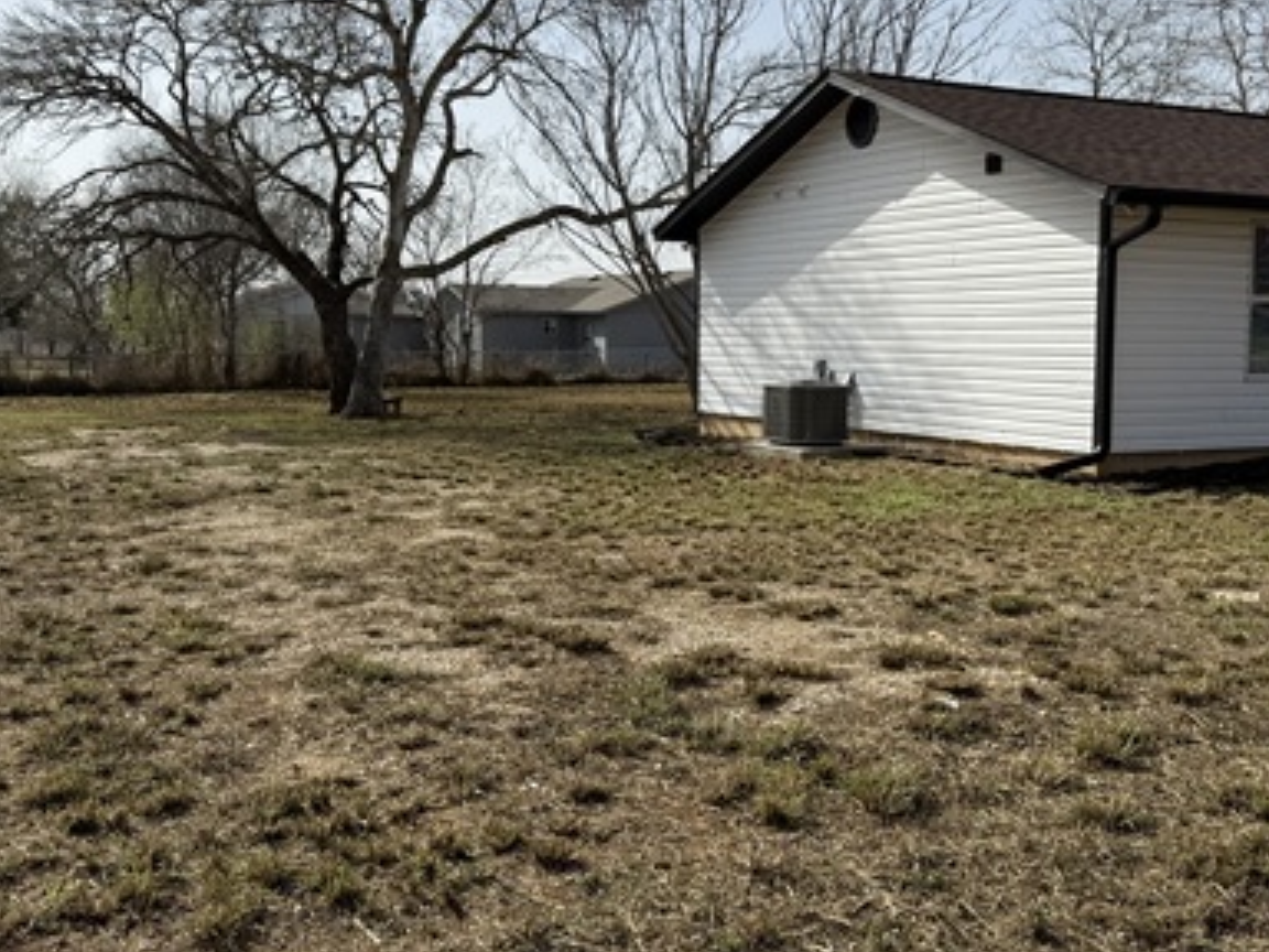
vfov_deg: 35.9
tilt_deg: -3.6
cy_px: 430
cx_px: 681
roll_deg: -0.5
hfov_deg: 46.8
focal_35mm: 40
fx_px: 1466
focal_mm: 6.76
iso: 80
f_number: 1.78
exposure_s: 1/5714
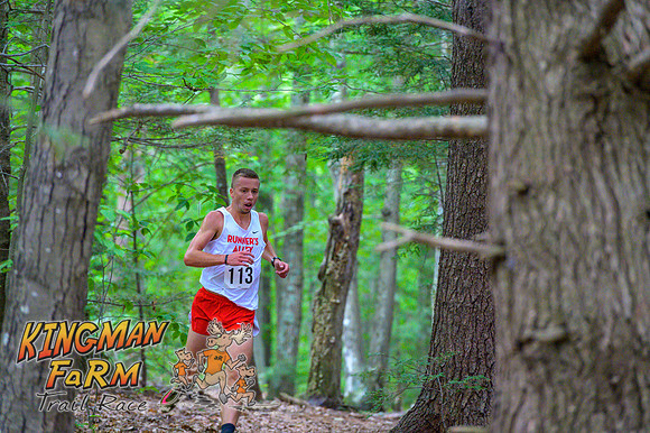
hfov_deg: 10.3
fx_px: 3609
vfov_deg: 6.9
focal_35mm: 200
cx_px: 325
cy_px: 216
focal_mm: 200
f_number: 4
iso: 8000
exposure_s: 1/250
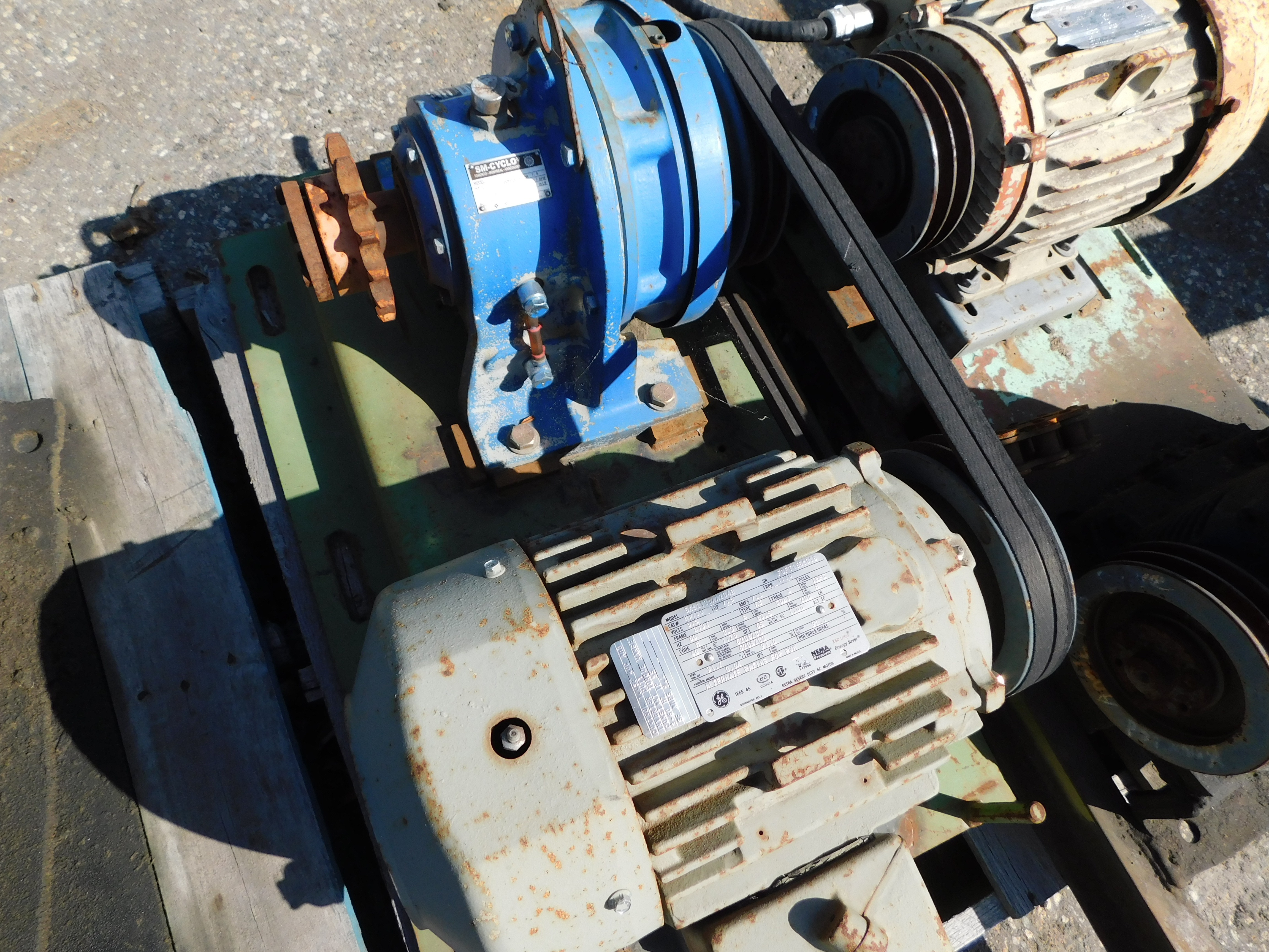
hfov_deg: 73.9
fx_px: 843
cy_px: 476
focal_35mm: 23
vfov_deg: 58.9
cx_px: 634
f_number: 3
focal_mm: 4
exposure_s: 1/1250
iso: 125
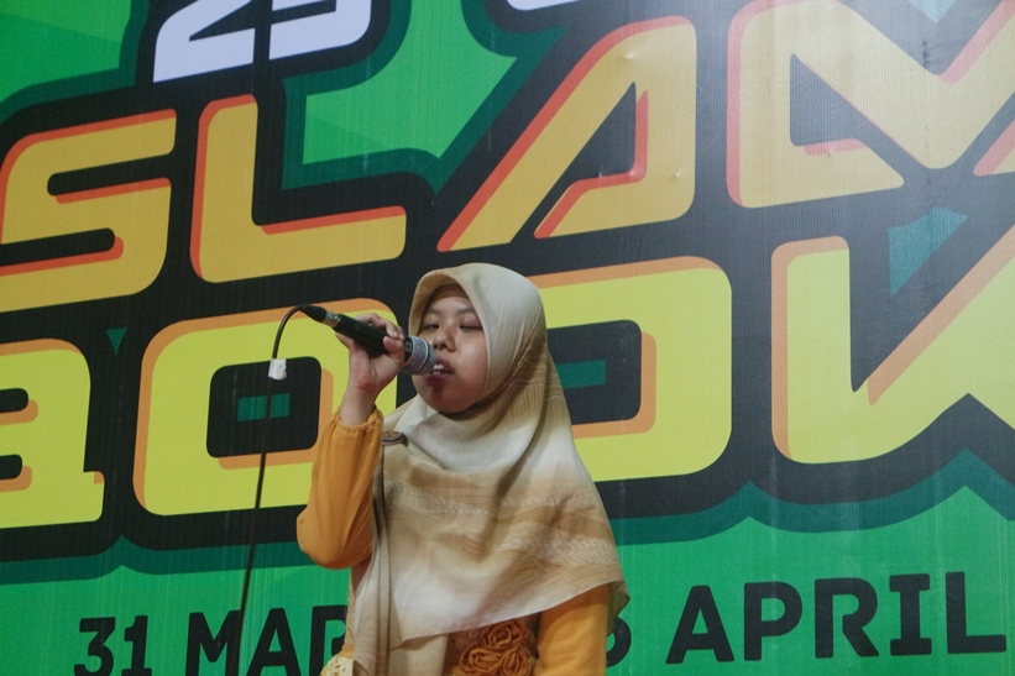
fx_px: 2170
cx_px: 508
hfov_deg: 26.3
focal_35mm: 77
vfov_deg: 17.7
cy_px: 338
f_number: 5.6
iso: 3200
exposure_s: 1/30
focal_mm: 50
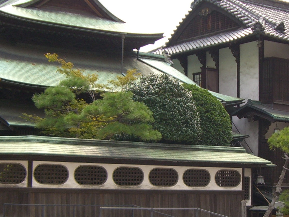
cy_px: 129
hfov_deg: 21.4
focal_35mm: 91
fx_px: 760
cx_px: 214
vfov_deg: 16.2
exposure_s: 1/640
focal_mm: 6.2
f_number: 2.7
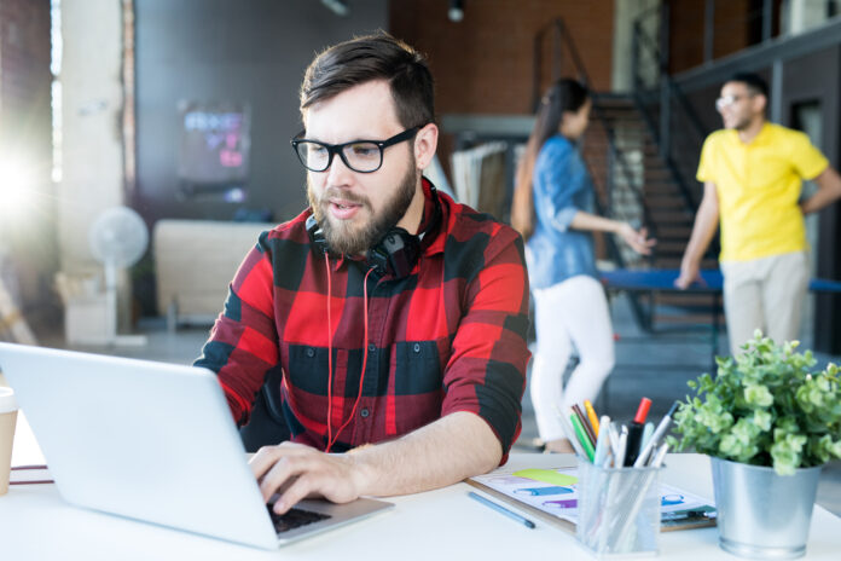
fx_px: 1168
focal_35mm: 50
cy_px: 280
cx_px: 420
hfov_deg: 39.6
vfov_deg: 27.0
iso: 640
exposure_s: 1/160
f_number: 3.5
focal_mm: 50
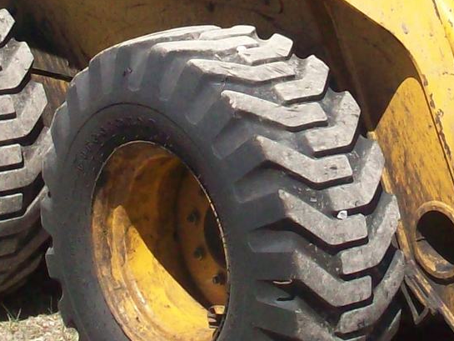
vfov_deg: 10.5
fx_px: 1823
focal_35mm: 139
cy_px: -33
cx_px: 297
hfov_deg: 14.2
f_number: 5.6
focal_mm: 6.2
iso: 160
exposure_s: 1/621
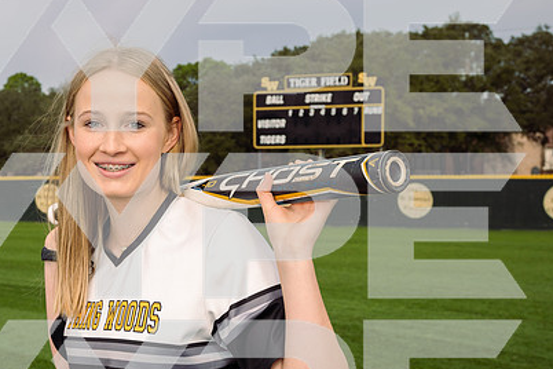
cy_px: 226
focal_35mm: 62
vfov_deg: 21.9
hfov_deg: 32.1
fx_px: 952
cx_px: 176
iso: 125
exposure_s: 1/200
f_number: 8
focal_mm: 43
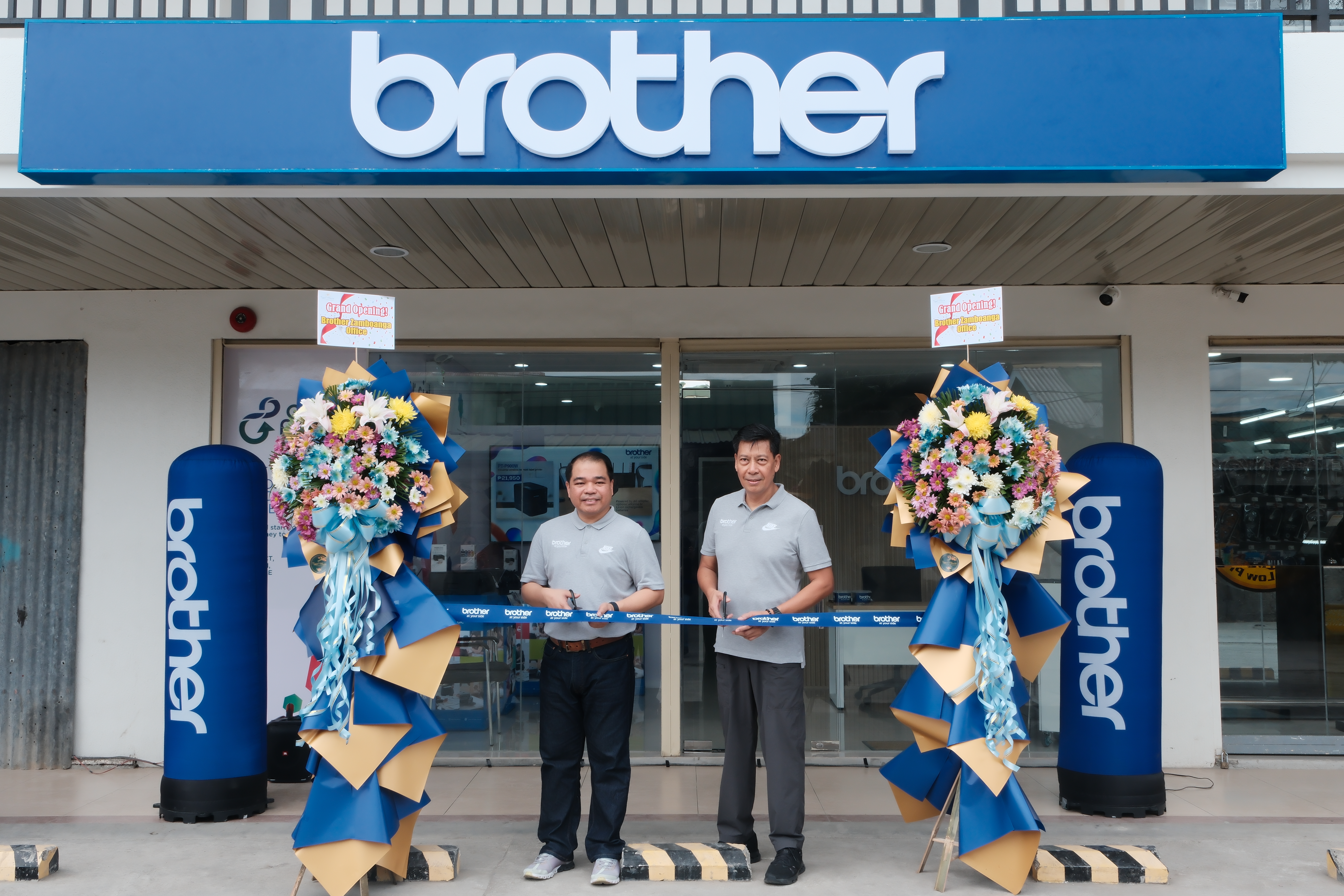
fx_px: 1232
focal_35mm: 33
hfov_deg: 57.2
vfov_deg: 40.0
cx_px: 672
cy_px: 448
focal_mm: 22.3
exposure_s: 1/30
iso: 320
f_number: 14
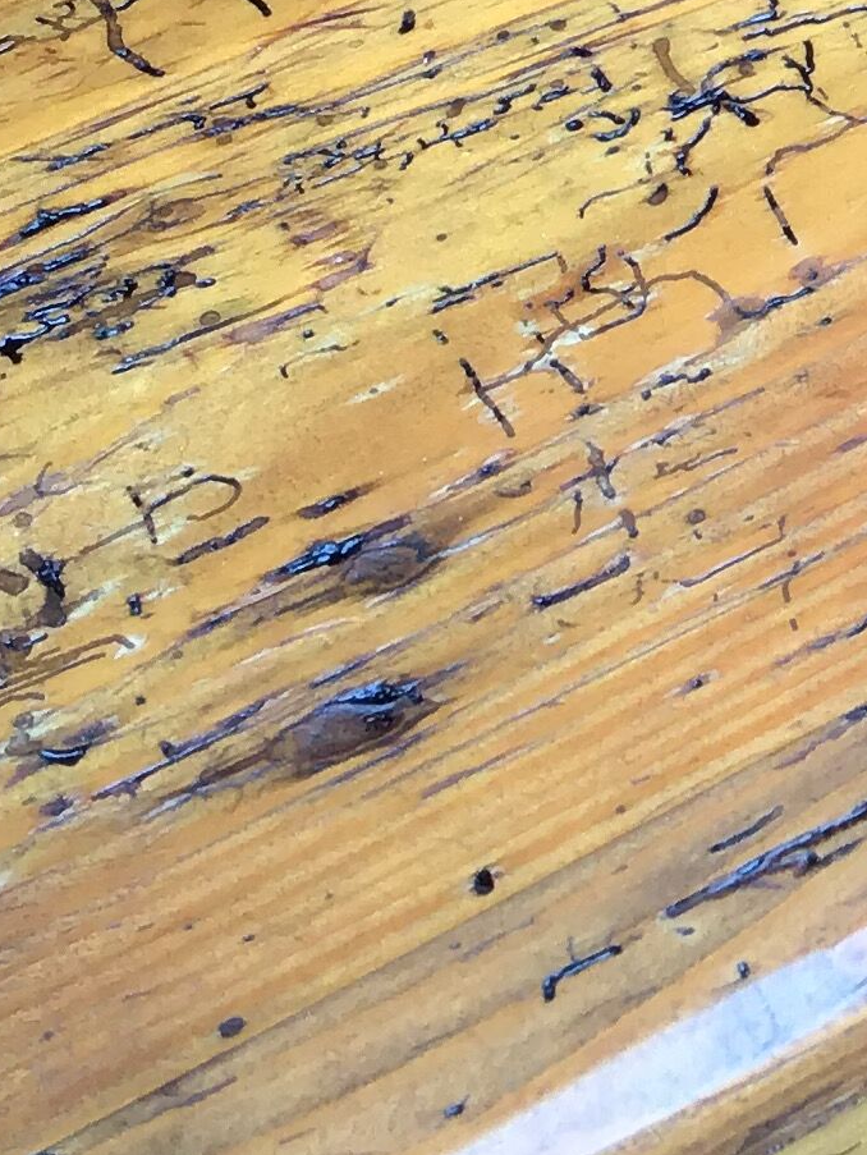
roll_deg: +0.2
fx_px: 3738
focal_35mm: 112
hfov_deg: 12.6
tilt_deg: -42.7
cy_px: -27
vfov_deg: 17.1
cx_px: 1246
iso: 32
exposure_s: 1/100
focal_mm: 3.3
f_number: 2.4
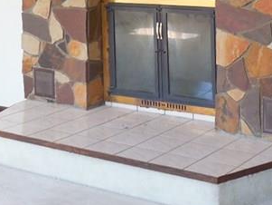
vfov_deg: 16.3
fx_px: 668
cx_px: 205
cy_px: -74
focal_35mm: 85
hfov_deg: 22.8
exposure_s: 1/30
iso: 160
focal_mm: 4.5
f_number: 3.3
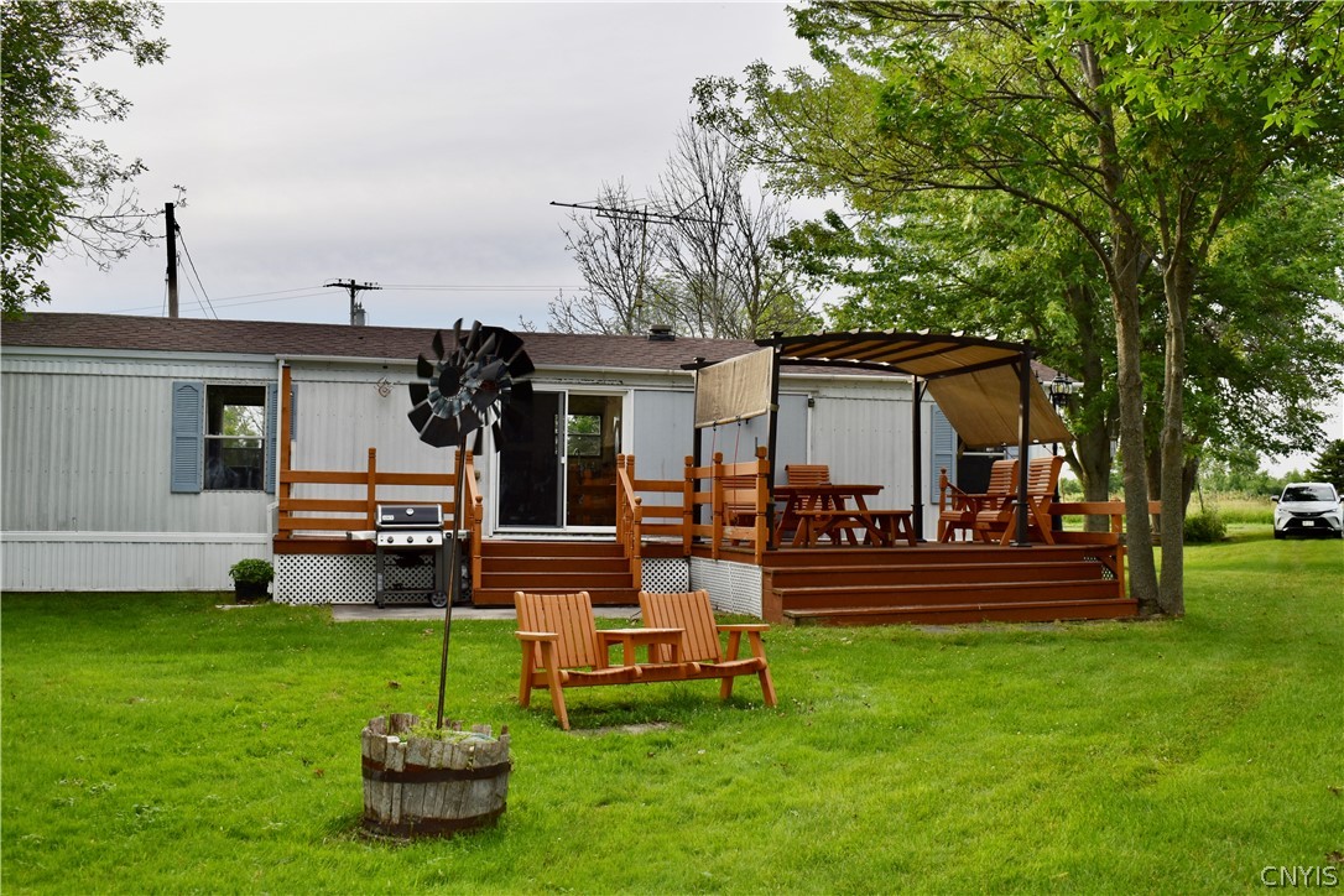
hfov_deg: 49.6
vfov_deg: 34.2
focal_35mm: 39
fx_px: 1456
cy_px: 448
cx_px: 672
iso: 100
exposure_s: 1/125
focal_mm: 26
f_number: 5.6
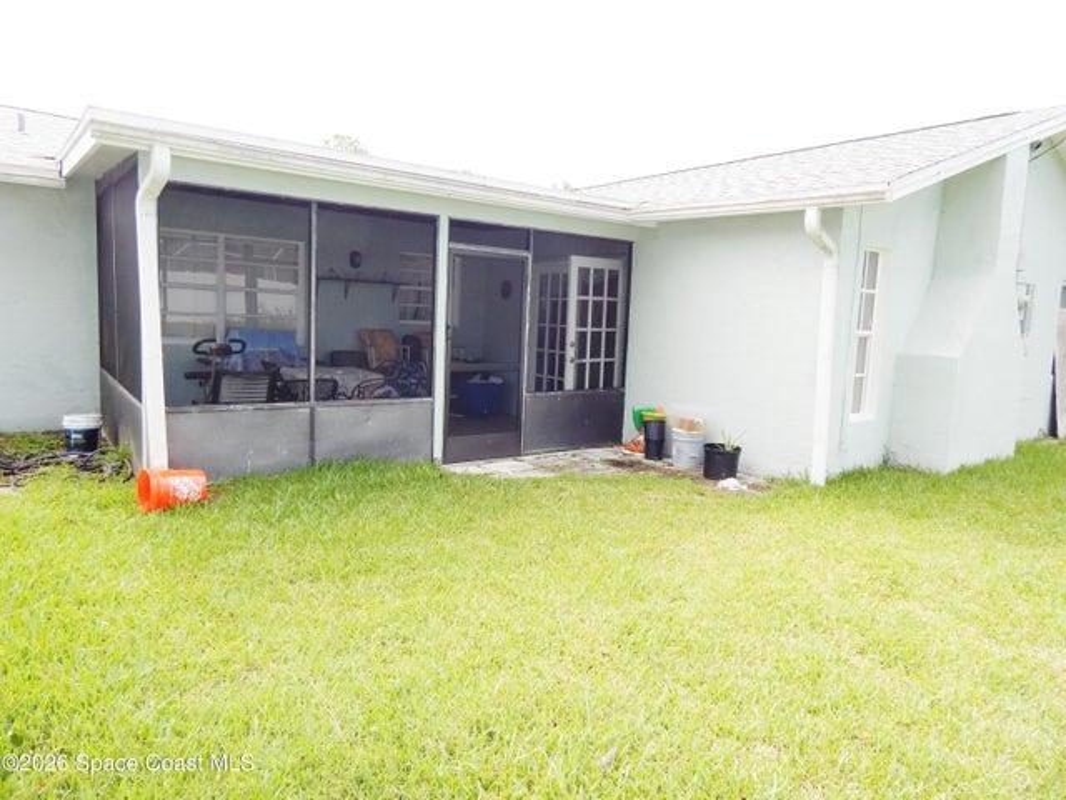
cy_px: 400
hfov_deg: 76.4
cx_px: 533
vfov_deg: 61.1
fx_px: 677
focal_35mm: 22
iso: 125
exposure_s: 1/500
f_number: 3
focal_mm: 4
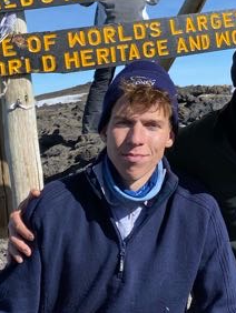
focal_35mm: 77
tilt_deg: +4.8
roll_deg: +3.5
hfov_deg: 18.4
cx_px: 260
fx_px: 699
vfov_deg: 24.3
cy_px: 6
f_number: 1.8
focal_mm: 4.25
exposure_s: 1/2817
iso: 32
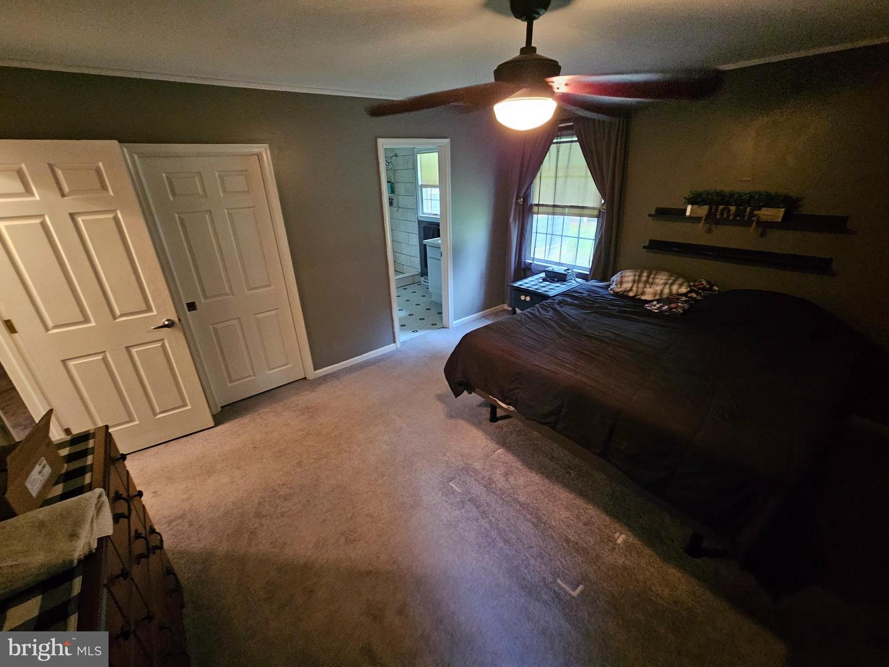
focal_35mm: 13
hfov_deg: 106.2
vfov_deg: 89.9
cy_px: 334
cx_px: 444
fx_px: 334
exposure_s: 1/24
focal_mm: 2.2
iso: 1000
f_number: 2.2
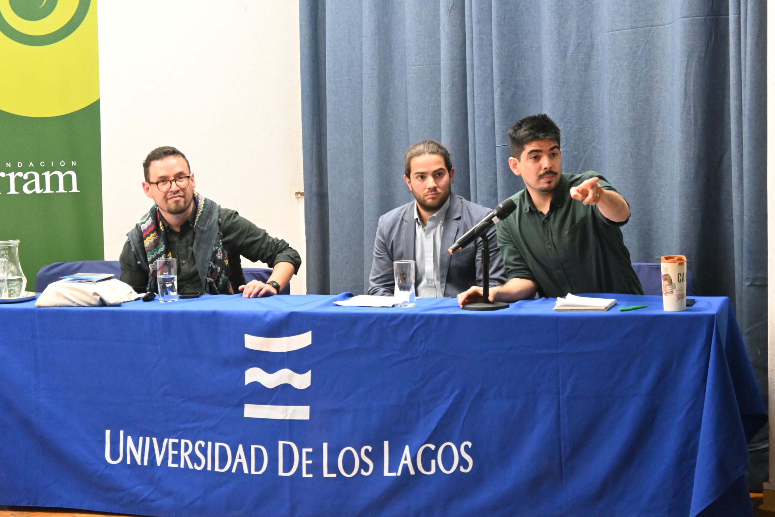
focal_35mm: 75
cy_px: 258
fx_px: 1615
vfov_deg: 18.2
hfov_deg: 27.0
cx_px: 388
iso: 6400
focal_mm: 50
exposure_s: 1/60
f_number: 6.3
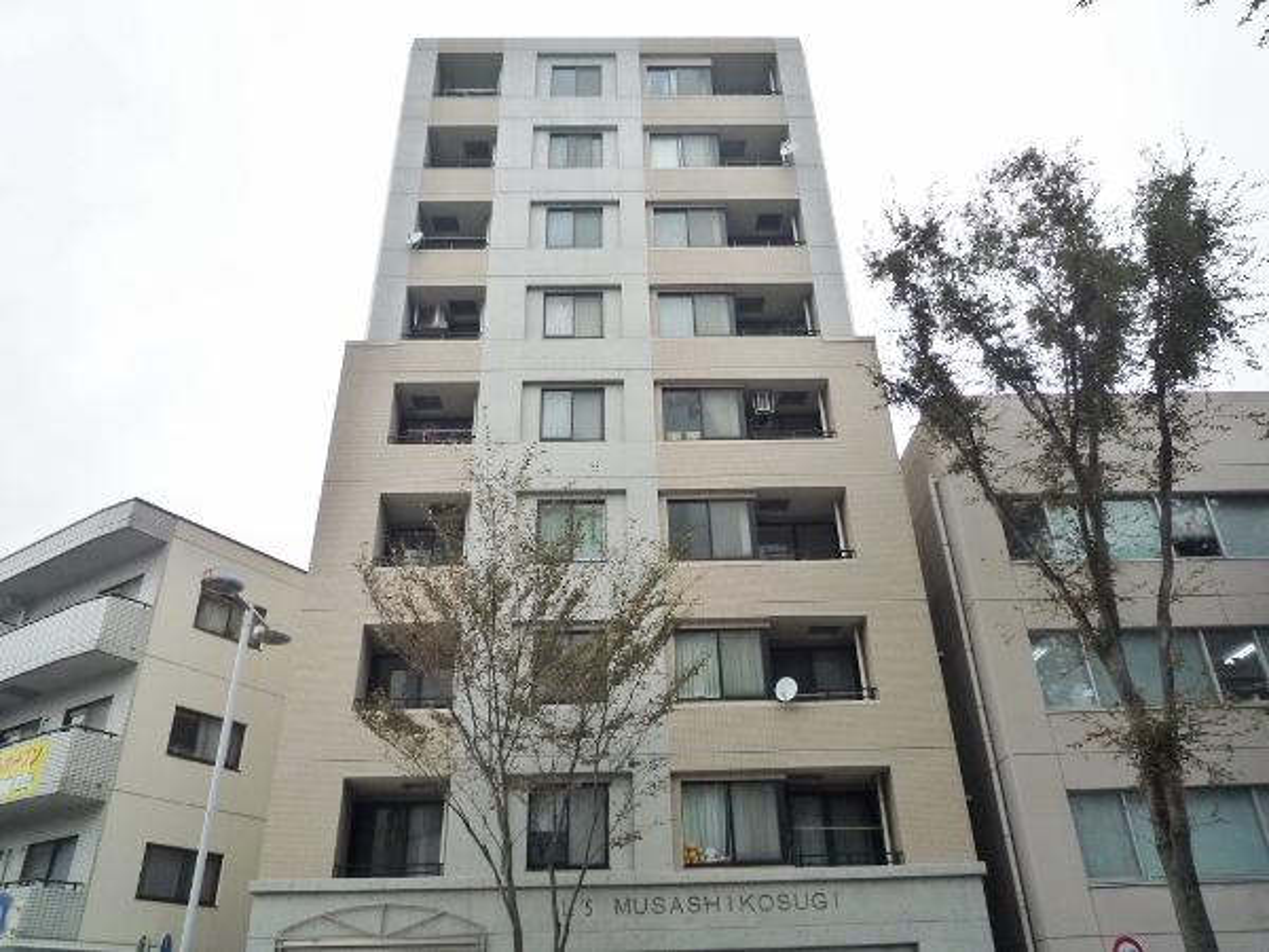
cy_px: 476
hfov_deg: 69.4
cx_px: 634
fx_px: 916
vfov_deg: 54.9
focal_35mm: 25
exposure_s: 1/400
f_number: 2.8
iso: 160
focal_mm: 4.4
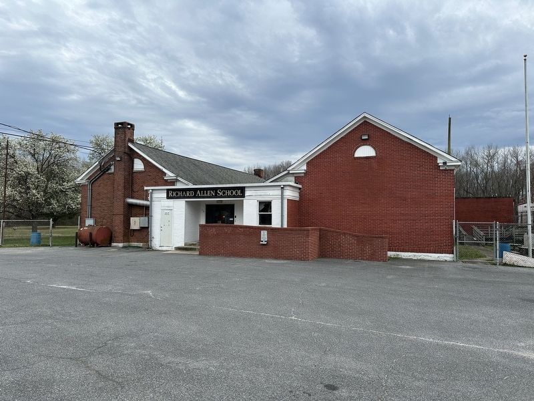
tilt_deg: +2.7
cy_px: 200
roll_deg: -0.7
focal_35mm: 24
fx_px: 370
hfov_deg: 71.6
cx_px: 267
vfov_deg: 56.8
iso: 80
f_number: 1.78
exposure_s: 1/1412
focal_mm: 6.86
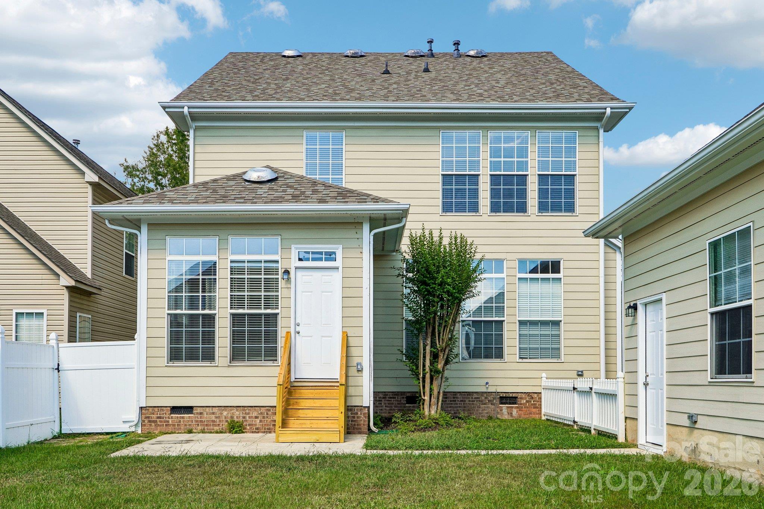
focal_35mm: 30
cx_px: 382
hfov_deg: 61.9
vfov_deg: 43.6
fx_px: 637
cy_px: 254
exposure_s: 1/60
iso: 100
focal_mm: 20
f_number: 8
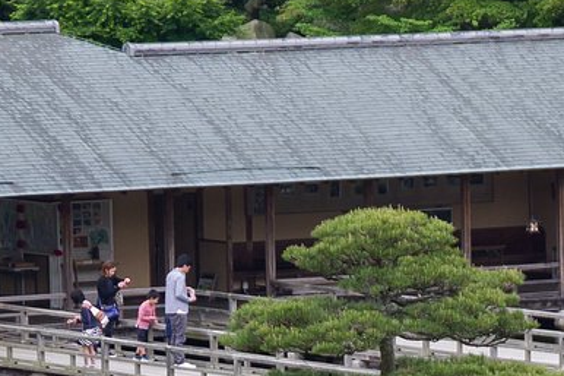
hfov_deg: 4.3
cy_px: 813
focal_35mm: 477
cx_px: 1131
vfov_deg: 2.9
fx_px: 7469
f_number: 5.6
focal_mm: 60
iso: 200
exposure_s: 1/250
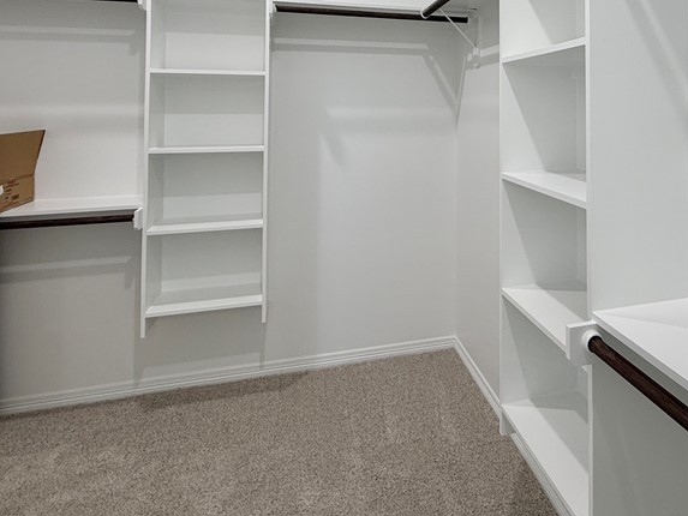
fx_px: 497
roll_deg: -0.3
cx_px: 451
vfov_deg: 51.2
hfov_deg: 67.7
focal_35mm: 25
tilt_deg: +1.8
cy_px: 96
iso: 80
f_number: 2.2
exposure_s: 1/40
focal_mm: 2.22
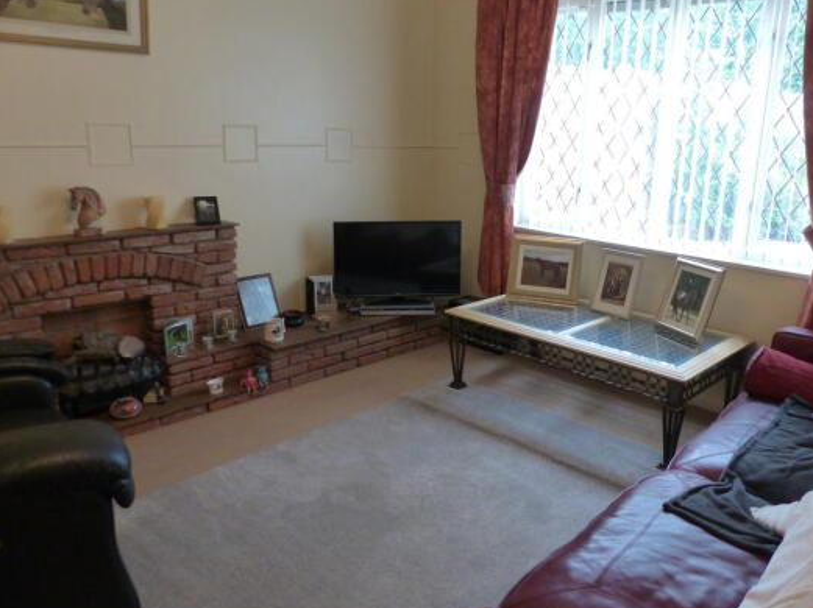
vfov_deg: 49.7
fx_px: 657
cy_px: 286
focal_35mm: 28
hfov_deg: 63.3
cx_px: 452
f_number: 2.8
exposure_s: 1/40
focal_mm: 4.5
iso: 400
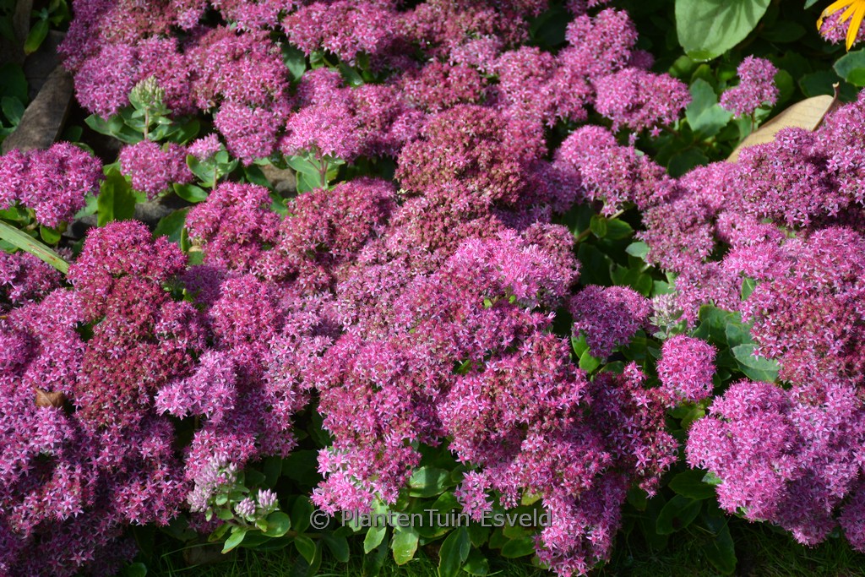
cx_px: 432
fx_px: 2379
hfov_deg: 20.6
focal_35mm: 99
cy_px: 288
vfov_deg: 13.8
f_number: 5.6
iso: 320
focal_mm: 66
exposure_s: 1/500
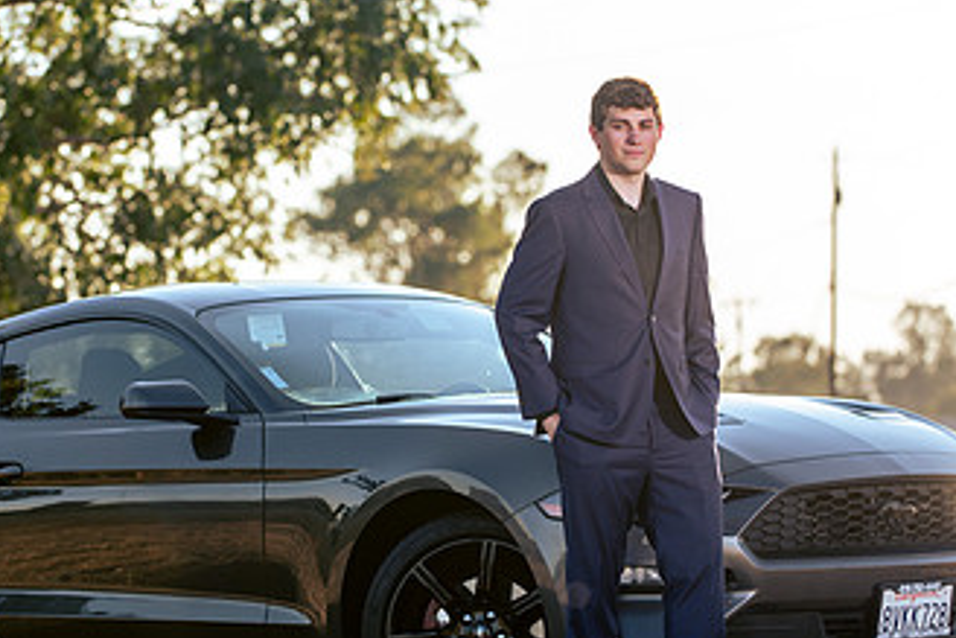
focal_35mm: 212
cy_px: 313
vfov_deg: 6.5
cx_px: 411
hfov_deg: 9.7
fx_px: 5632
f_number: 4
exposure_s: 1/250
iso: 31
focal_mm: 120
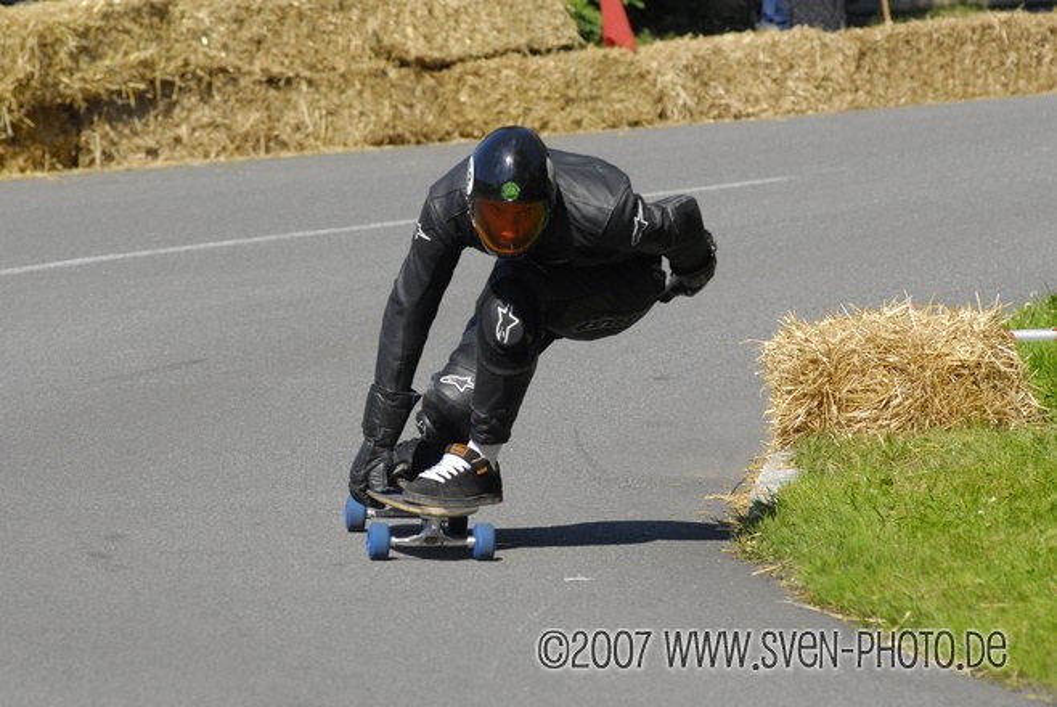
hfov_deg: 6.9
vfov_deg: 4.6
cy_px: 354
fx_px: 8816
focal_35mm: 300
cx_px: 528
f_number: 7.1
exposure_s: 1/800
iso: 320
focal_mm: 200
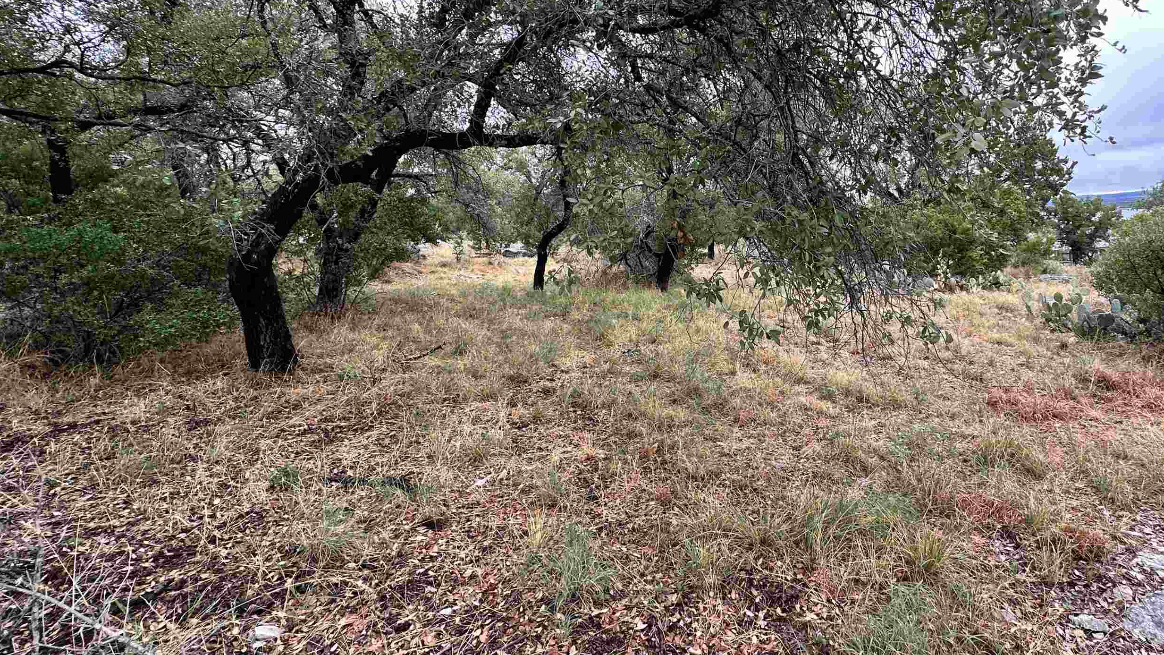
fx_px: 586
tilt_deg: -2.3
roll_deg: +4.5
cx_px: 716
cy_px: 243
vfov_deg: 57.6
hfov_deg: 88.1
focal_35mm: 19
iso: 64
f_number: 2.2
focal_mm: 2.22
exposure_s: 1/99
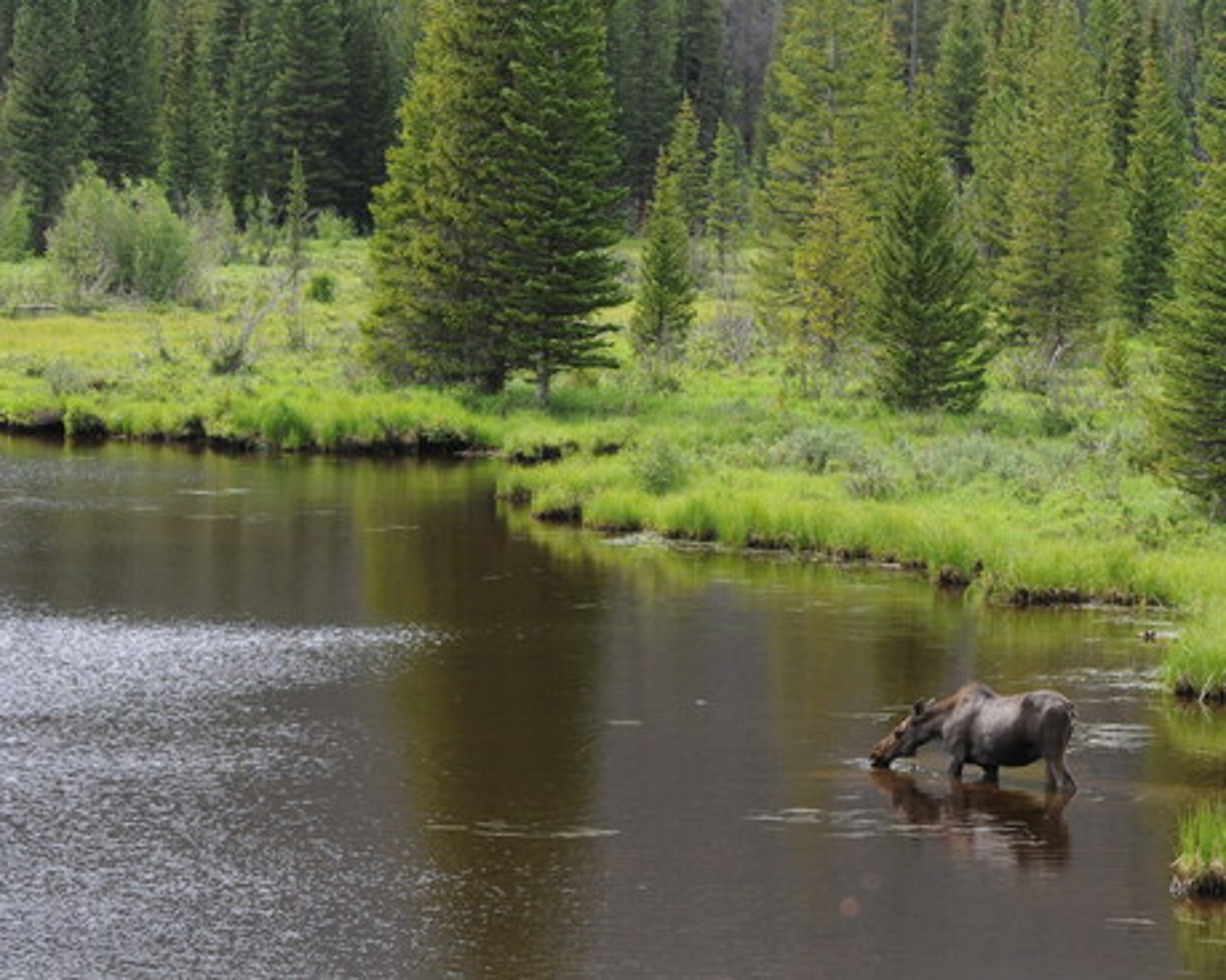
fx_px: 4353
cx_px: 678
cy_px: 486
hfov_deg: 16.0
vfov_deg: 12.8
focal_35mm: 120
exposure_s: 1/1250
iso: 800
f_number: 5
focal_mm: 70
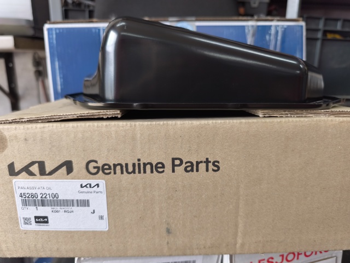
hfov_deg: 73.9
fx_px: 233
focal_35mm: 23
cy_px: 132
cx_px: 175
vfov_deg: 58.9
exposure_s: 1/100
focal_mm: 6.57
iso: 80
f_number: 1.6
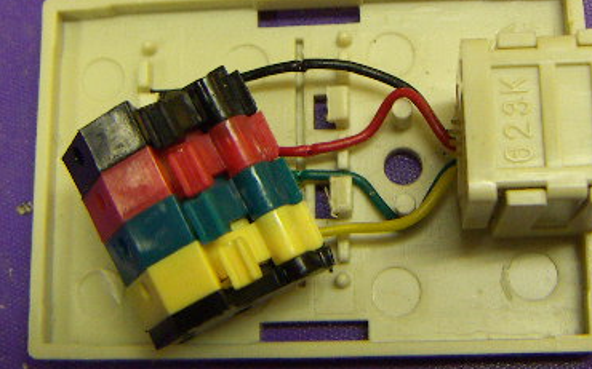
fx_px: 1065
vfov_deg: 19.7
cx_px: 280
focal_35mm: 66
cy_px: 142
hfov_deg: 31.1
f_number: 2.8
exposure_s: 1/50
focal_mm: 4.7
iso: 125
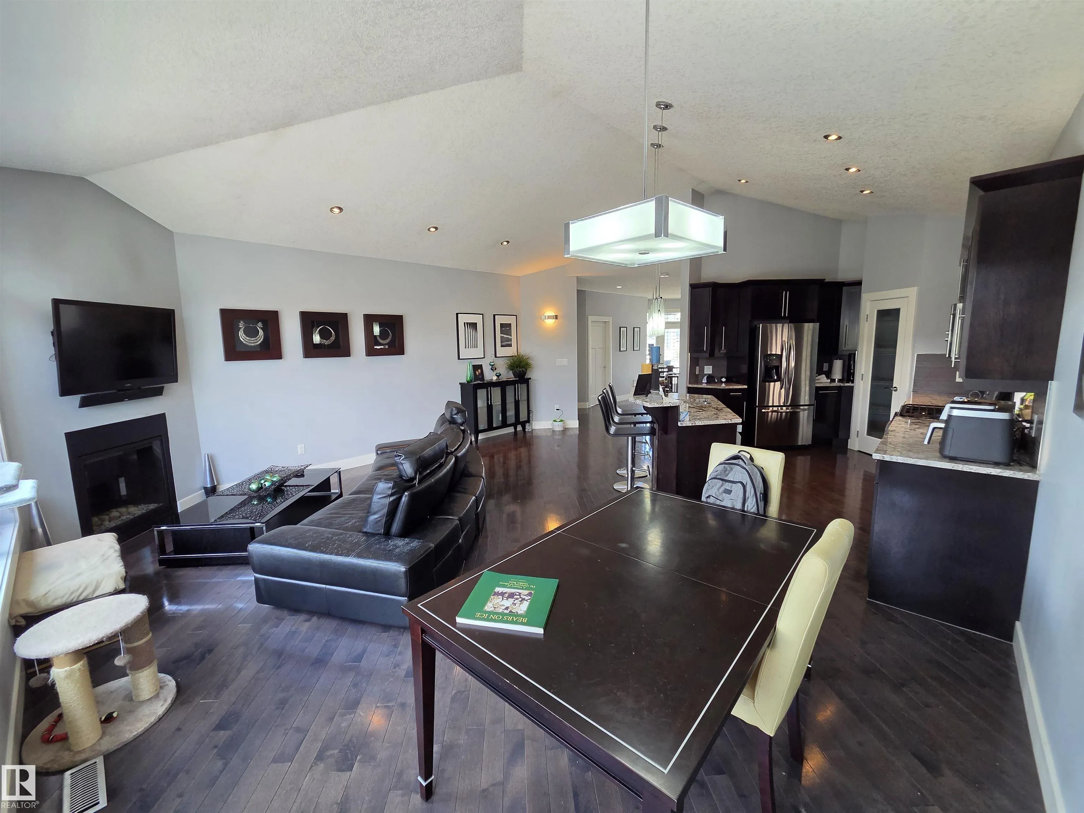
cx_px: 542
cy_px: 406
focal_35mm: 13
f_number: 2.2
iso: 200
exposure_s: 1/120
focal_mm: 2.2
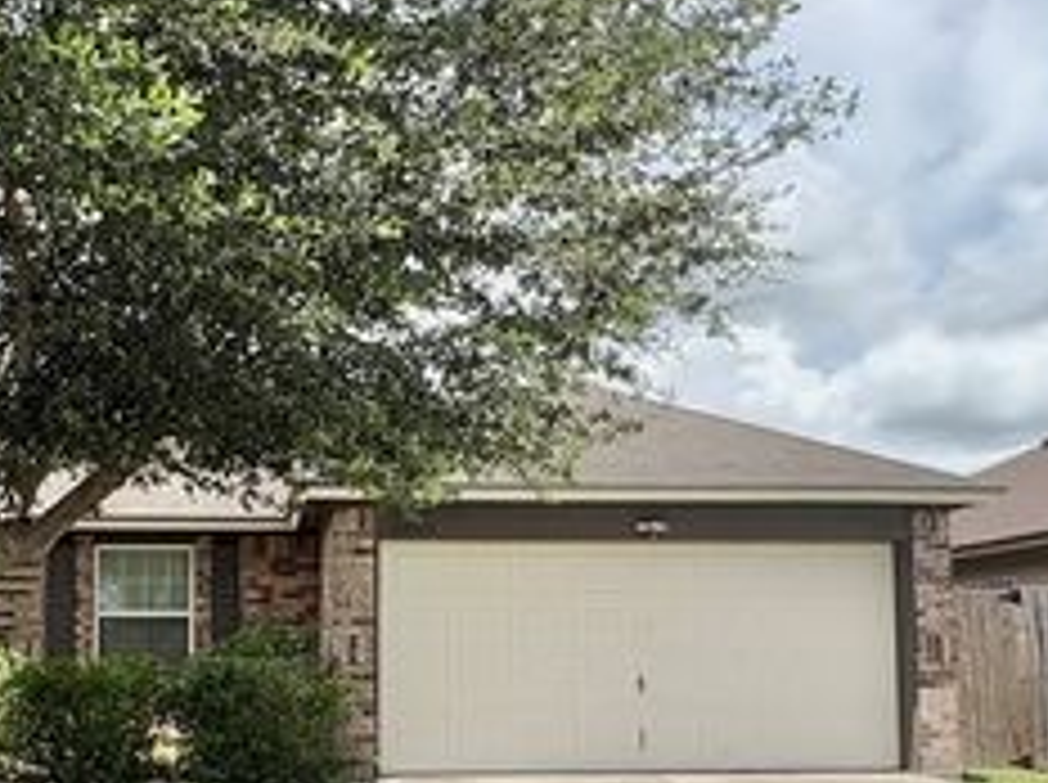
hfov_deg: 58.6
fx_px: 907
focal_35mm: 30
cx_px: 342
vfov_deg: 44.5
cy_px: 621
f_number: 2.2
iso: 40
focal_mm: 2.22
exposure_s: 1/1976
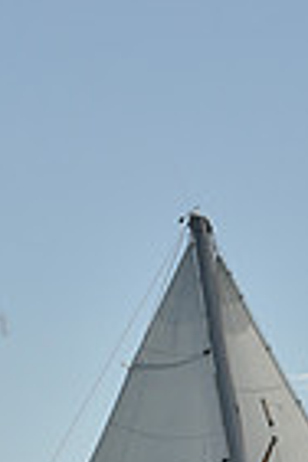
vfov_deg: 7.0
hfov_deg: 4.8
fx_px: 3696
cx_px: 179
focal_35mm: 288
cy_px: 799
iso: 320
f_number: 14
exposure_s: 1/800
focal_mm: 70
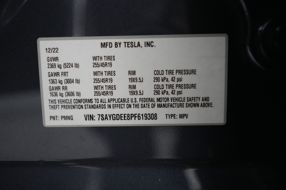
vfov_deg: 46.4
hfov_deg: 65.5
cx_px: 143
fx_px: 222
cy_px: 95
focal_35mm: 28
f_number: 2.8
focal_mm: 28
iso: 5000
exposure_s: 1/160
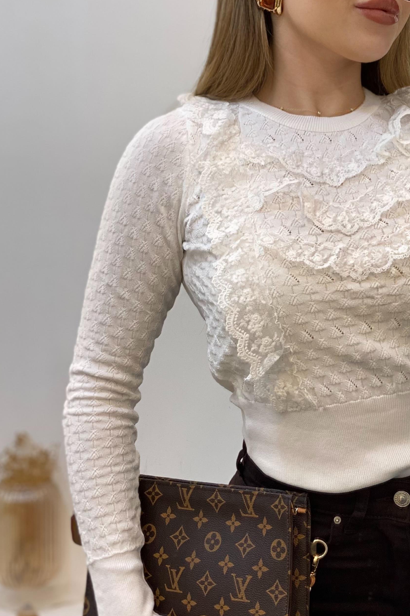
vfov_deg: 23.3
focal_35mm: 87
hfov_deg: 15.6
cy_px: 253
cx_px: 330
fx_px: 1486
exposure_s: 1/100
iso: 80
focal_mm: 6
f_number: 2
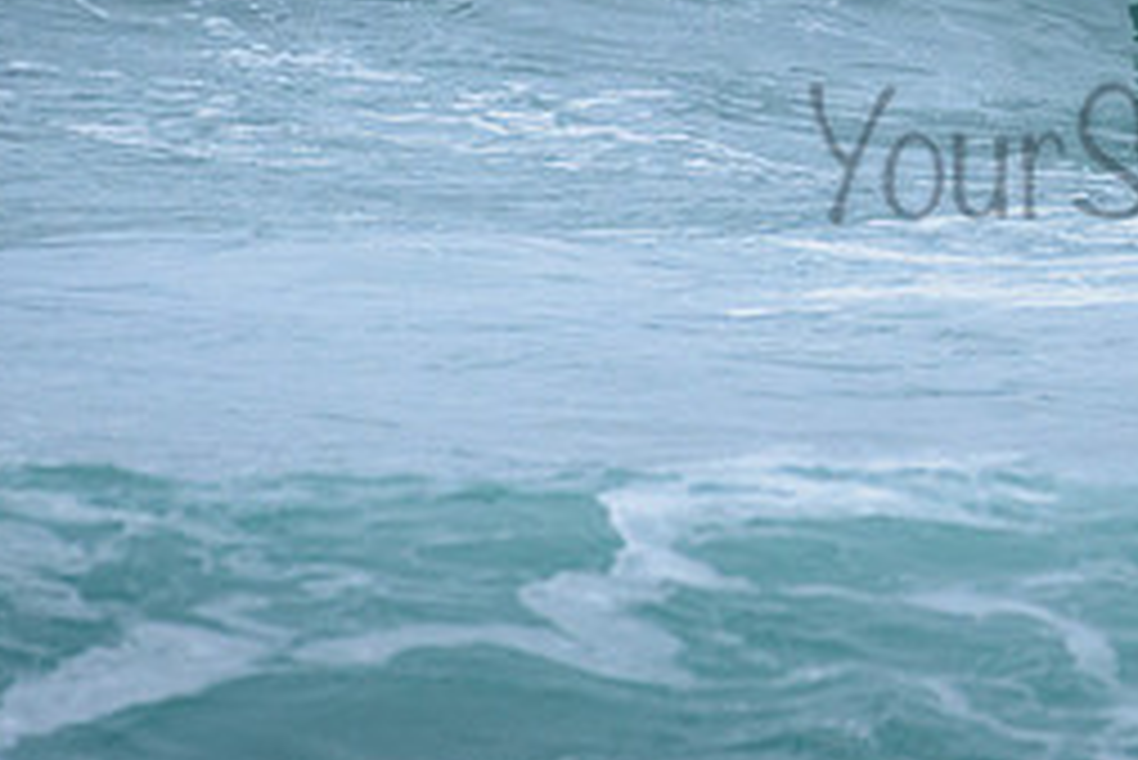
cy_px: -82
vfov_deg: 1.0
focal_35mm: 1406
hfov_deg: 1.5
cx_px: 1216
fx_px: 44469
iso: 1400
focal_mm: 500
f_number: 5.6
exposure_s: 1/2000
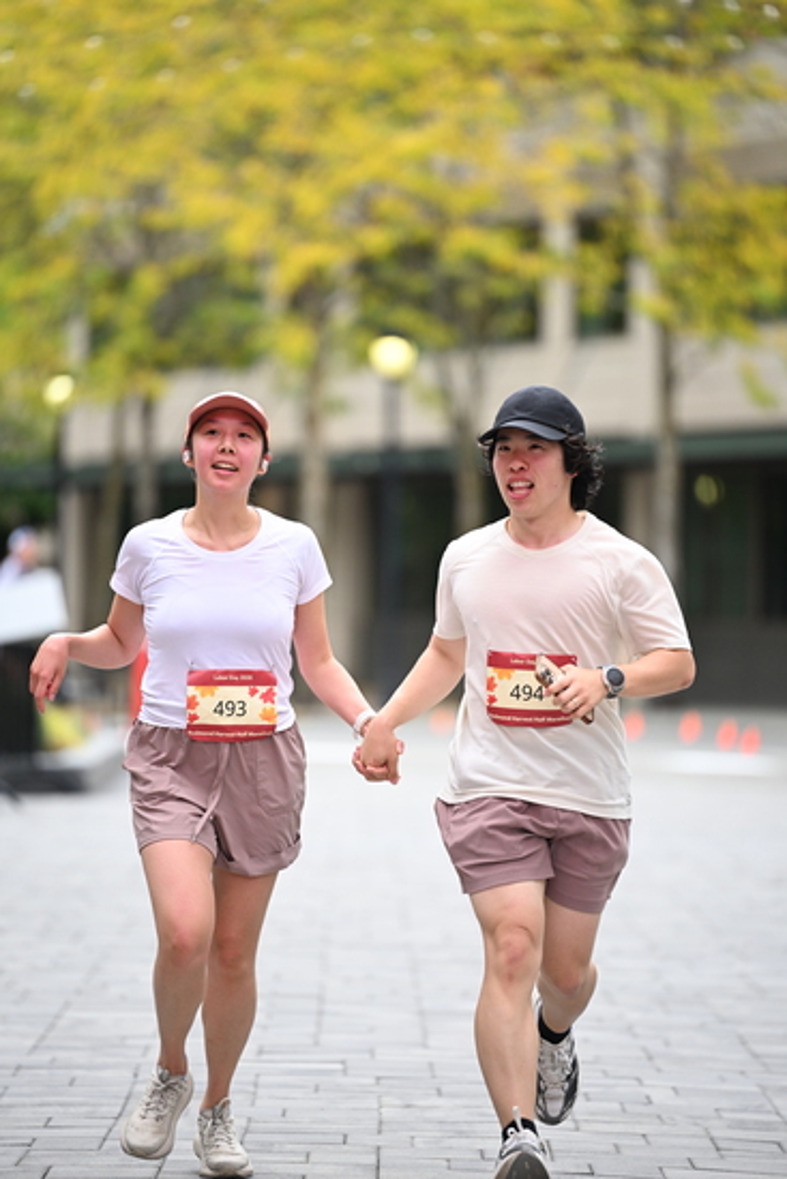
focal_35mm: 200
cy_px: 590
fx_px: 6554
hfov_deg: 6.9
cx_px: 394
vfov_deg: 10.3
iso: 640
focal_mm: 200
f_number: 2.8
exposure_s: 1/1600
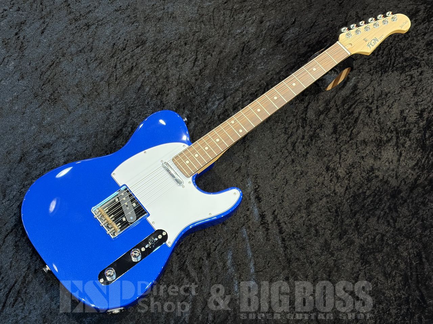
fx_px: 650
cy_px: 162
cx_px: 216
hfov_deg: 36.8
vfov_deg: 28.0
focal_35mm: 52
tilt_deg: -64.9
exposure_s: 1/40
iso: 160
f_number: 1.6
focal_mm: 5.96
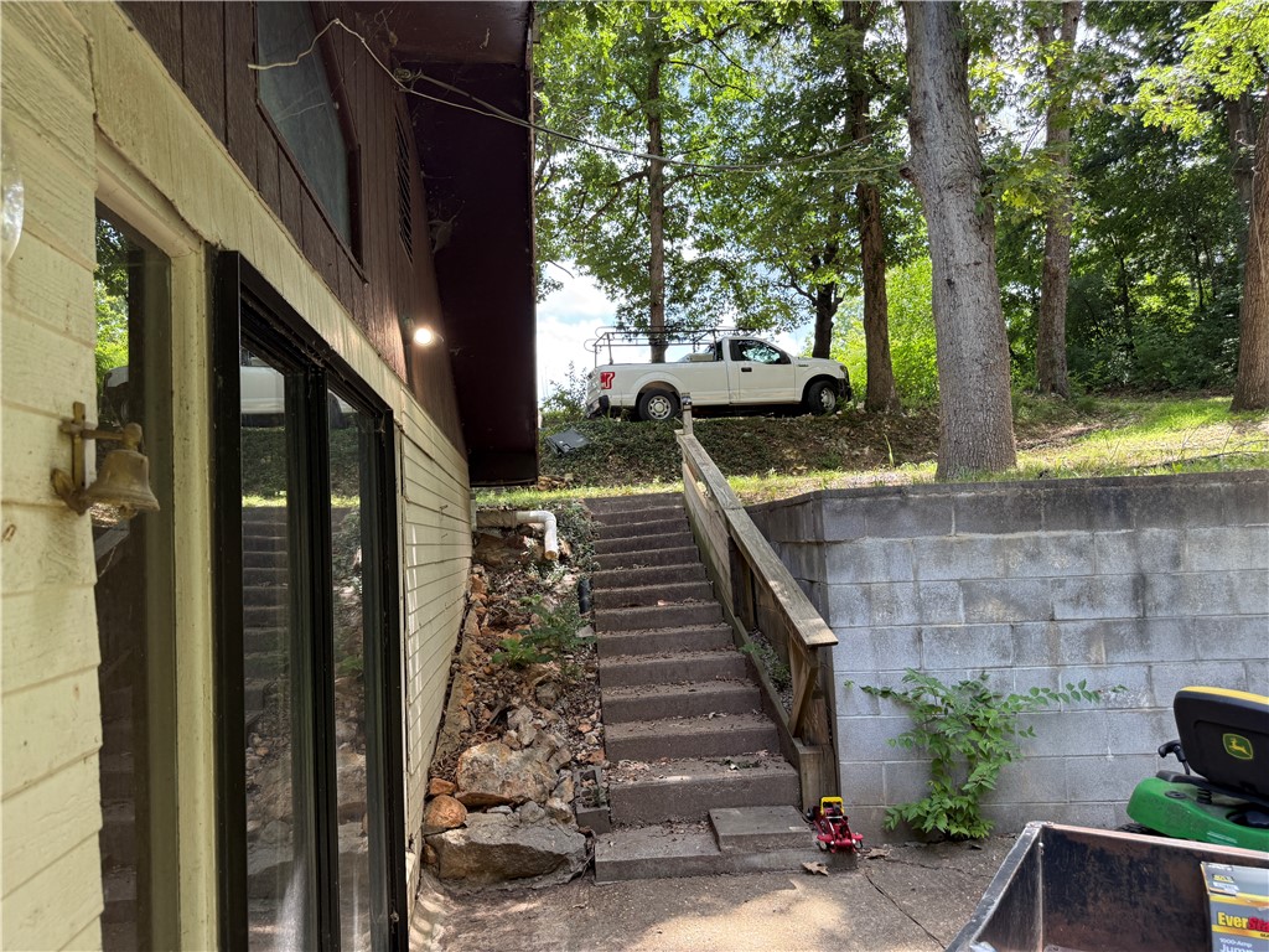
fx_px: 880
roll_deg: +2.9
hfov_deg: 71.6
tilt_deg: +5.4
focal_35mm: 24
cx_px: 634
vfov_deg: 56.8
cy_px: 476
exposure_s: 1/309
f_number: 1.78
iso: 100
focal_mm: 6.76
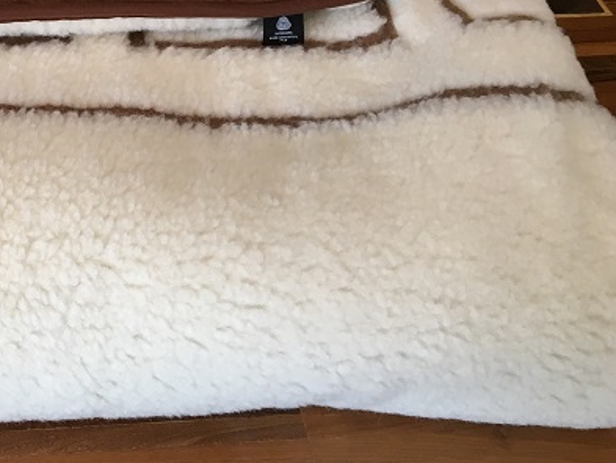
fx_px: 1050
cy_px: 58
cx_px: 30
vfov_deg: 24.2
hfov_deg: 30.8
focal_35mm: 59
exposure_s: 1/33
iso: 32
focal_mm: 4.15
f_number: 2.2
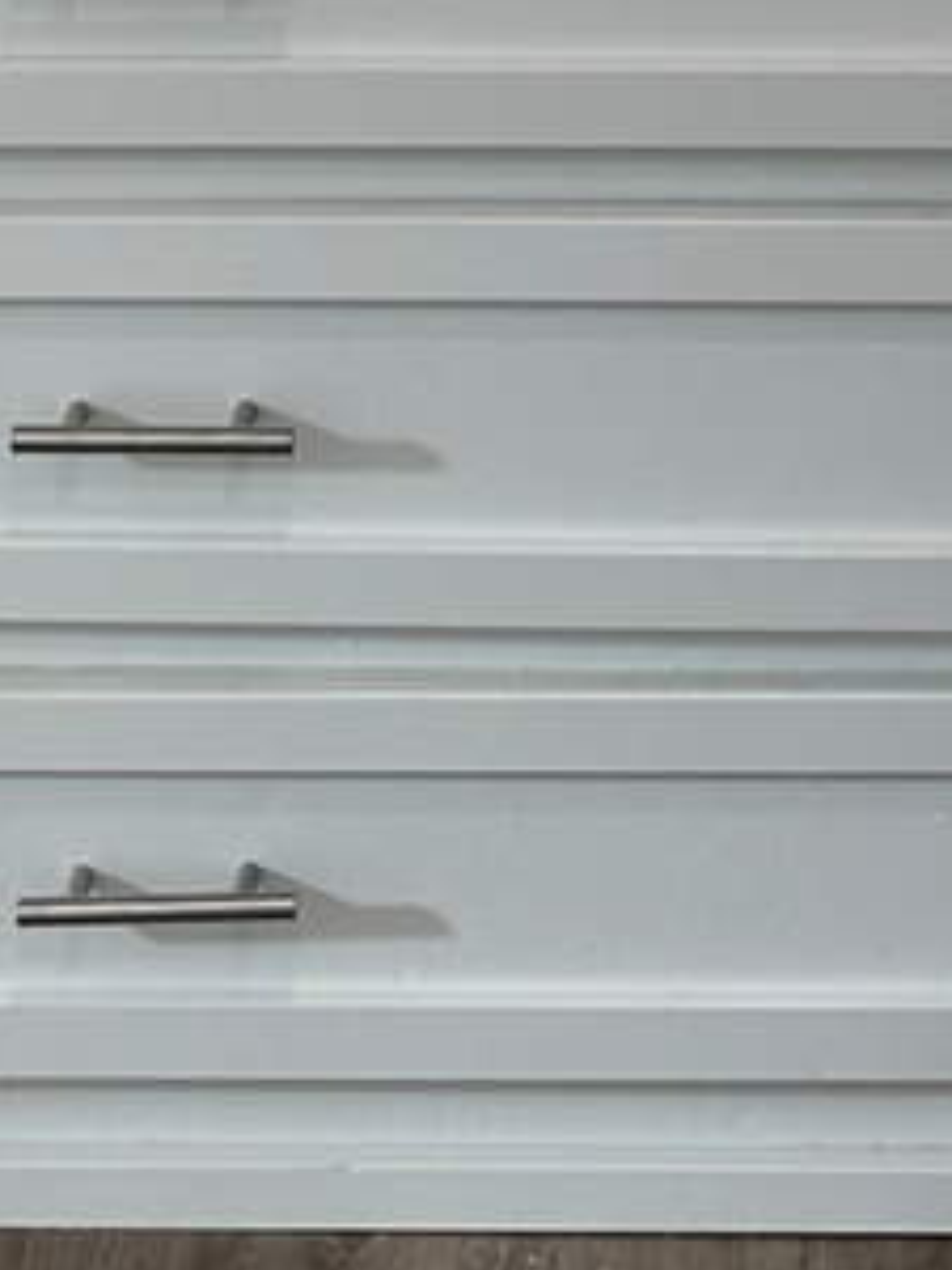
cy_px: -1367
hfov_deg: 12.0
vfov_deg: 13.4
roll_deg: -1.2
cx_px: 867
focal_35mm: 123
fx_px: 4510
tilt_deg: -4.5
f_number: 1.78
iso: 80
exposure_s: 1/161
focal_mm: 6.86
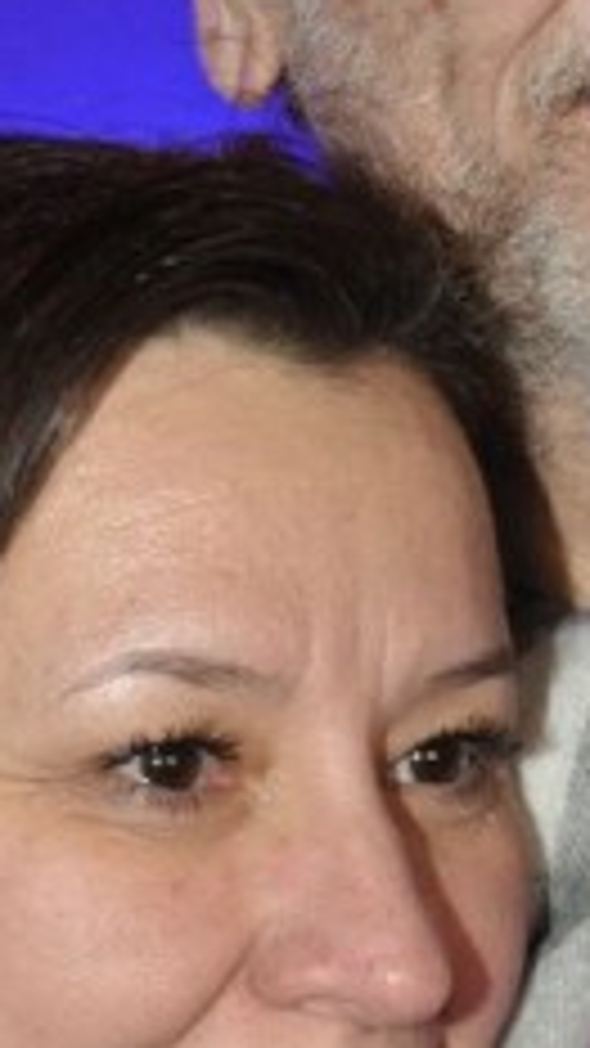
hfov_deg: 7.2
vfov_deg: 12.6
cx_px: 489
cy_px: 1093
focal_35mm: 168
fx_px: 4674
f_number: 4
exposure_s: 1/60
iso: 800
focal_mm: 26
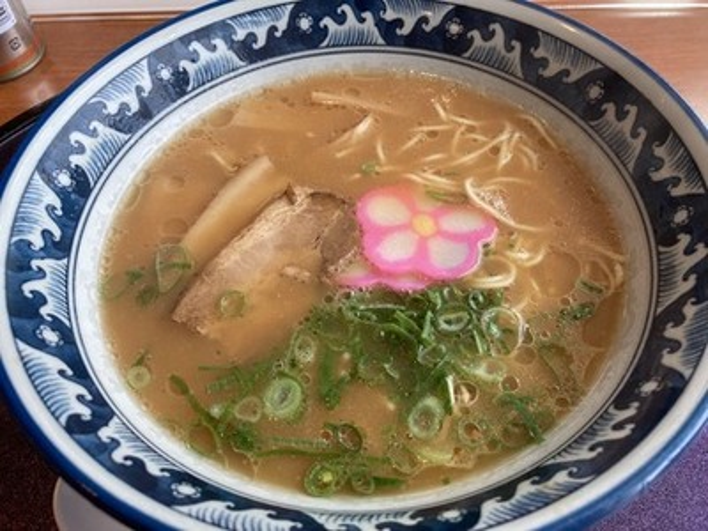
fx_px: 573
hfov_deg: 63.4
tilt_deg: -54.7
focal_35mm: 28
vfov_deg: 49.7
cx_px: 354
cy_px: 266
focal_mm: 3.99
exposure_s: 1/60
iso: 40
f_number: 1.8
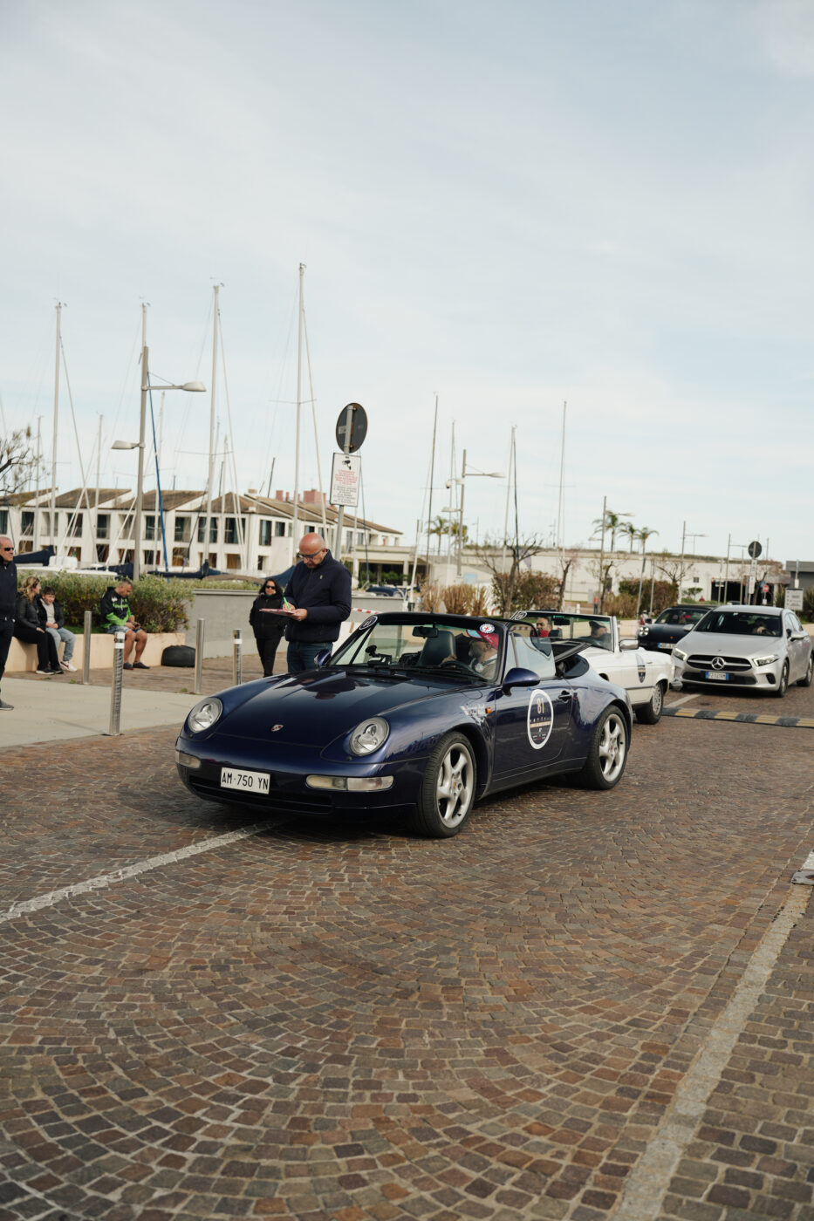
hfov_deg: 35.9
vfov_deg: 51.9
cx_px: 407
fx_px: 1255
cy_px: 610
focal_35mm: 37
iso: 100
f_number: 2.8
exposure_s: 1/640
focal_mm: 37
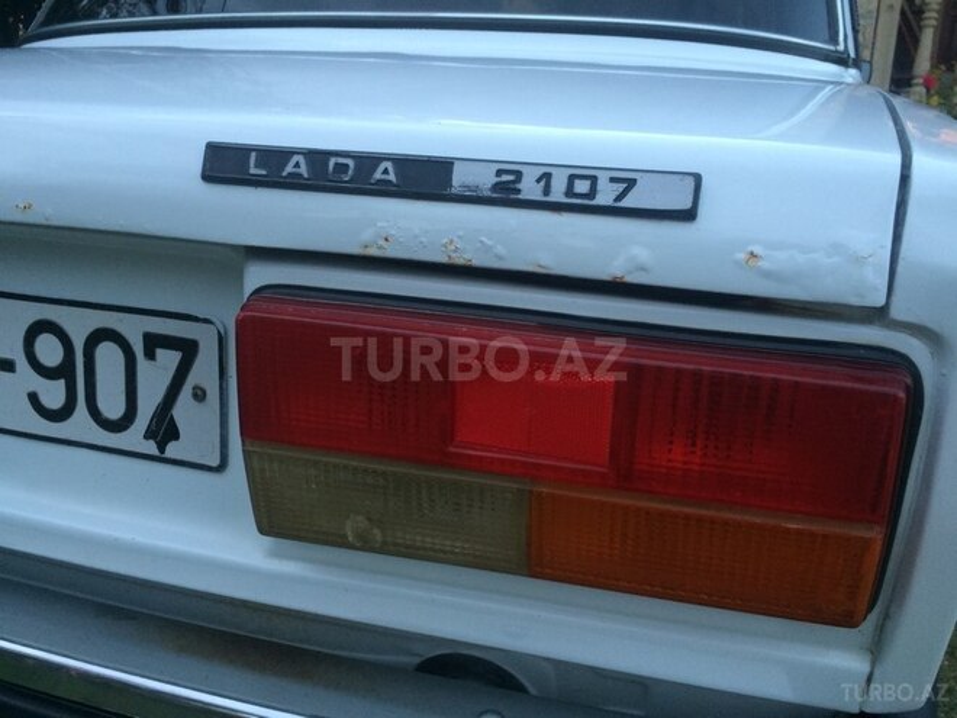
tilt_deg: -15.9
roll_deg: -1.9
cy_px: 359
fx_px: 802
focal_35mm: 29
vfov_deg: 48.2
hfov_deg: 61.7
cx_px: 478
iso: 100
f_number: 2.2
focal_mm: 4.15
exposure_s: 1/33
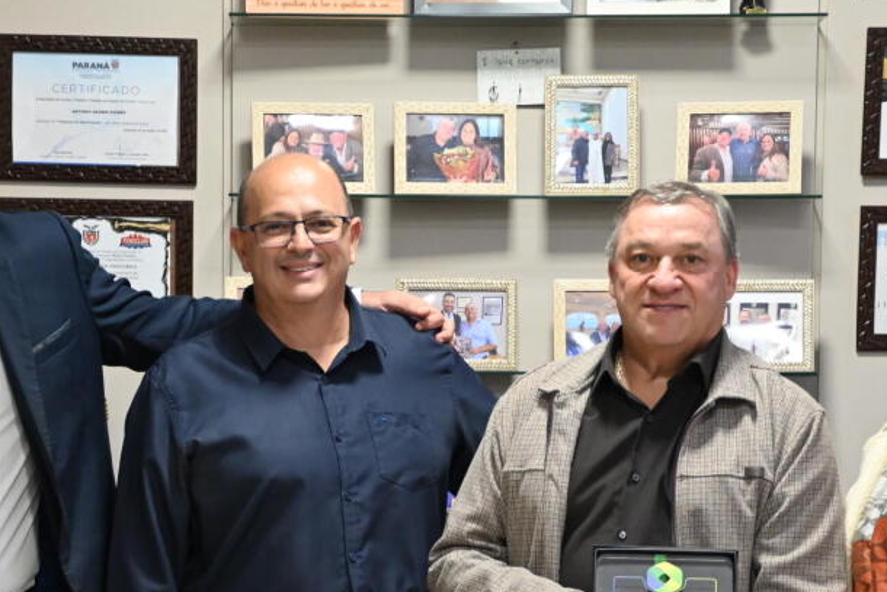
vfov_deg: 10.4
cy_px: 455
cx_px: 394
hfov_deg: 15.6
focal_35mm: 131
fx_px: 3228
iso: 3200
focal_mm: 52
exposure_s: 1/100
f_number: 4.8
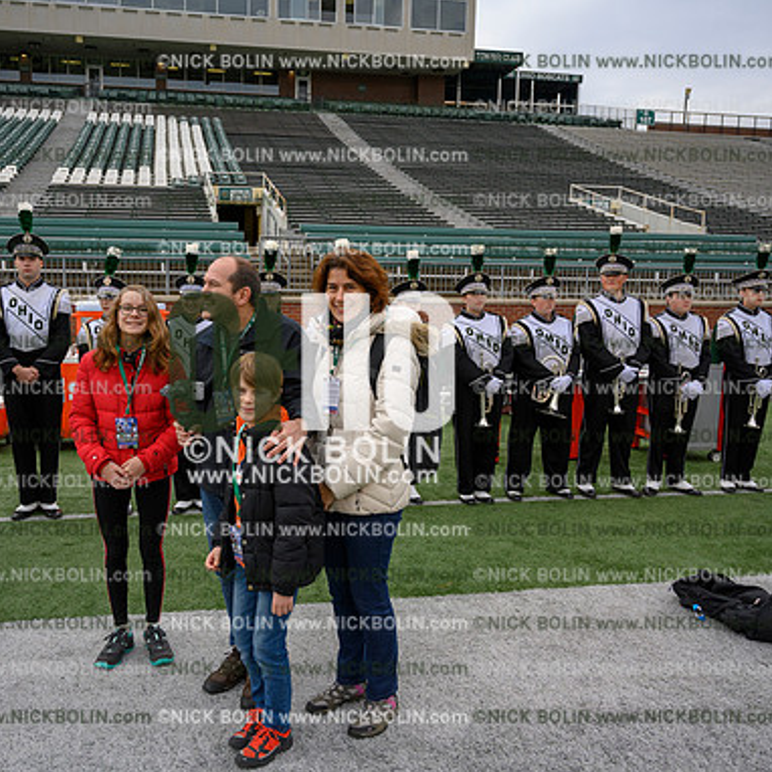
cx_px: 311
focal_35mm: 31
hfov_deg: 52.2
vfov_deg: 52.5
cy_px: 389
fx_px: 782
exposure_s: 1/500
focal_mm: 24
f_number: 4
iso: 125
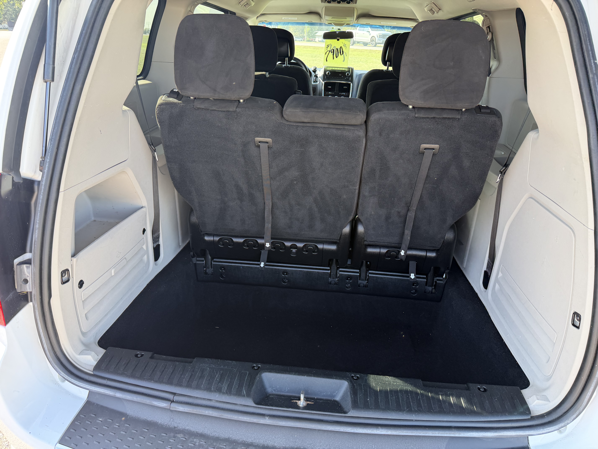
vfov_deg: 56.8
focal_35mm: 24
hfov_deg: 71.6
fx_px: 415
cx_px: 299
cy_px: 224
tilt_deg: -22.3
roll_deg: +0.4
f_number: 1.78
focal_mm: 6.76
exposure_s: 1/181
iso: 80
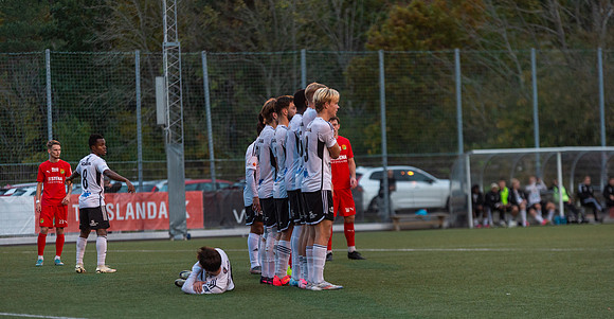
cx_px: 307
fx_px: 2728
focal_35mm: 171
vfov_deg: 6.7
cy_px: 205
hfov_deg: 12.8
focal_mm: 160
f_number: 2.8
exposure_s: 1/1000
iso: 2000
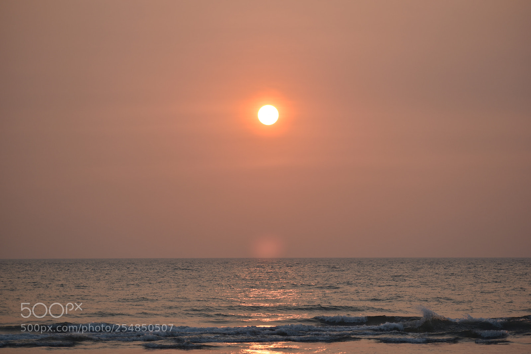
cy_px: 177
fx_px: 2101
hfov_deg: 14.4
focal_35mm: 142
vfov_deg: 9.6
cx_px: 266
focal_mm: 95
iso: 125
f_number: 5
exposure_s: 1/400
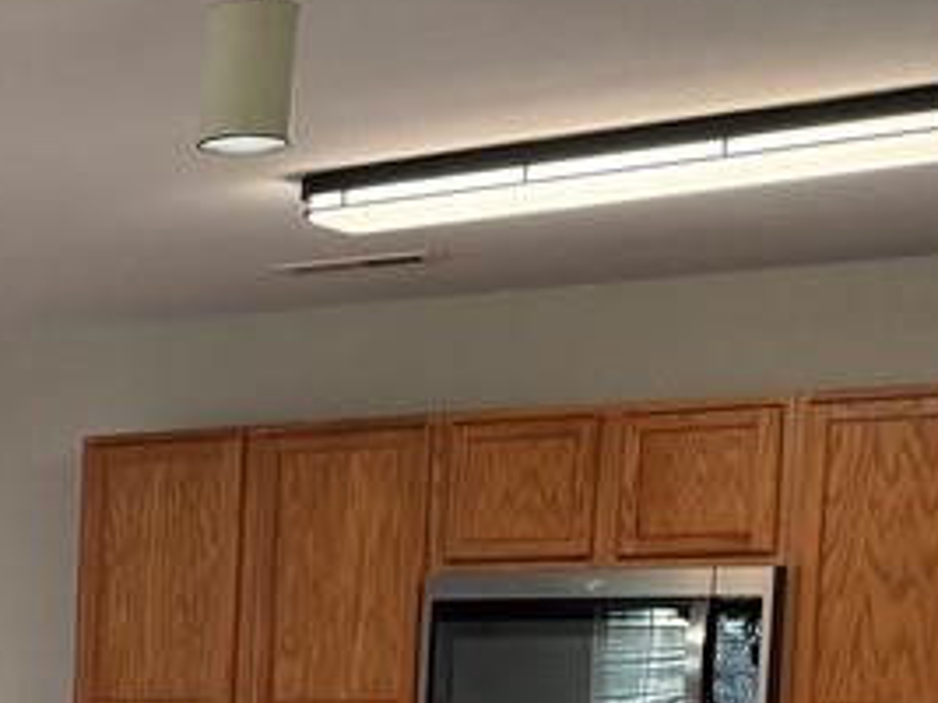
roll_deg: -0.9
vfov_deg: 15.2
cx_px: -530
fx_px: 2492
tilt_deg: -4.2
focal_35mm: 92
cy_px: 960
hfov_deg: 18.5
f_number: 1.78
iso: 160
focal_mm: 6.76
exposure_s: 1/182
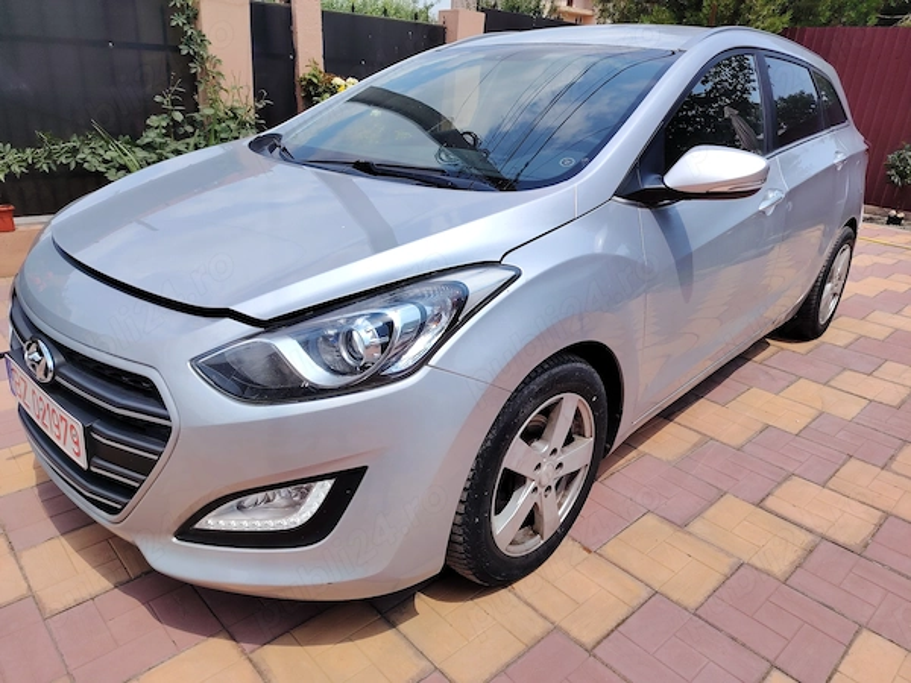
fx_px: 632
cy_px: 342
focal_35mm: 24
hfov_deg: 71.6
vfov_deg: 56.8
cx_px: 456
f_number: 1.75
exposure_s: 1/899
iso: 100
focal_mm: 5.25
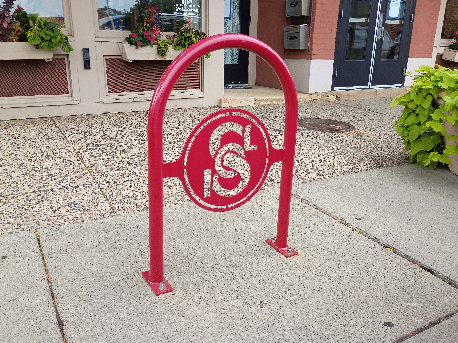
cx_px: 229
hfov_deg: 61.7
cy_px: 172
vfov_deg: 48.2
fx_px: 384
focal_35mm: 29
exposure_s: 1/120
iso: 104
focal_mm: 4.27
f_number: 1.8
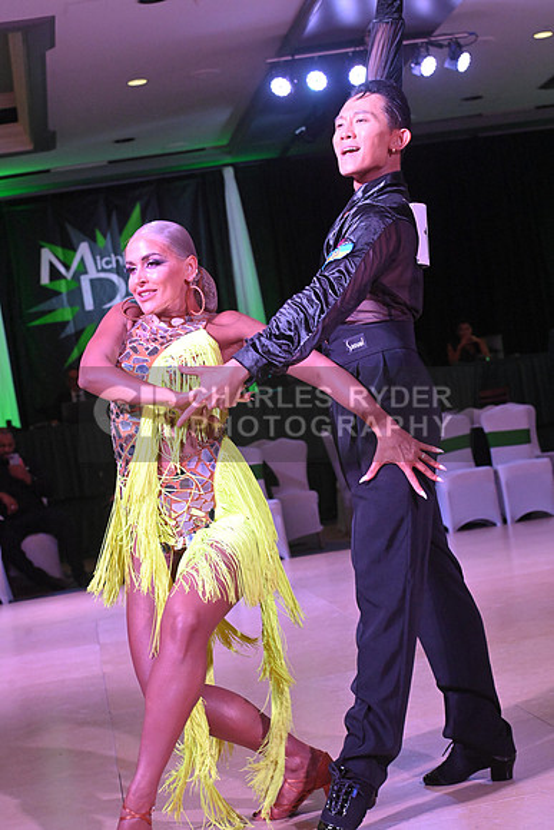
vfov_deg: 28.8
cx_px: 277
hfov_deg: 19.5
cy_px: 415
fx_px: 1615
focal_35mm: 70
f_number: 8
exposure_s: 1/400
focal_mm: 70
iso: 5000
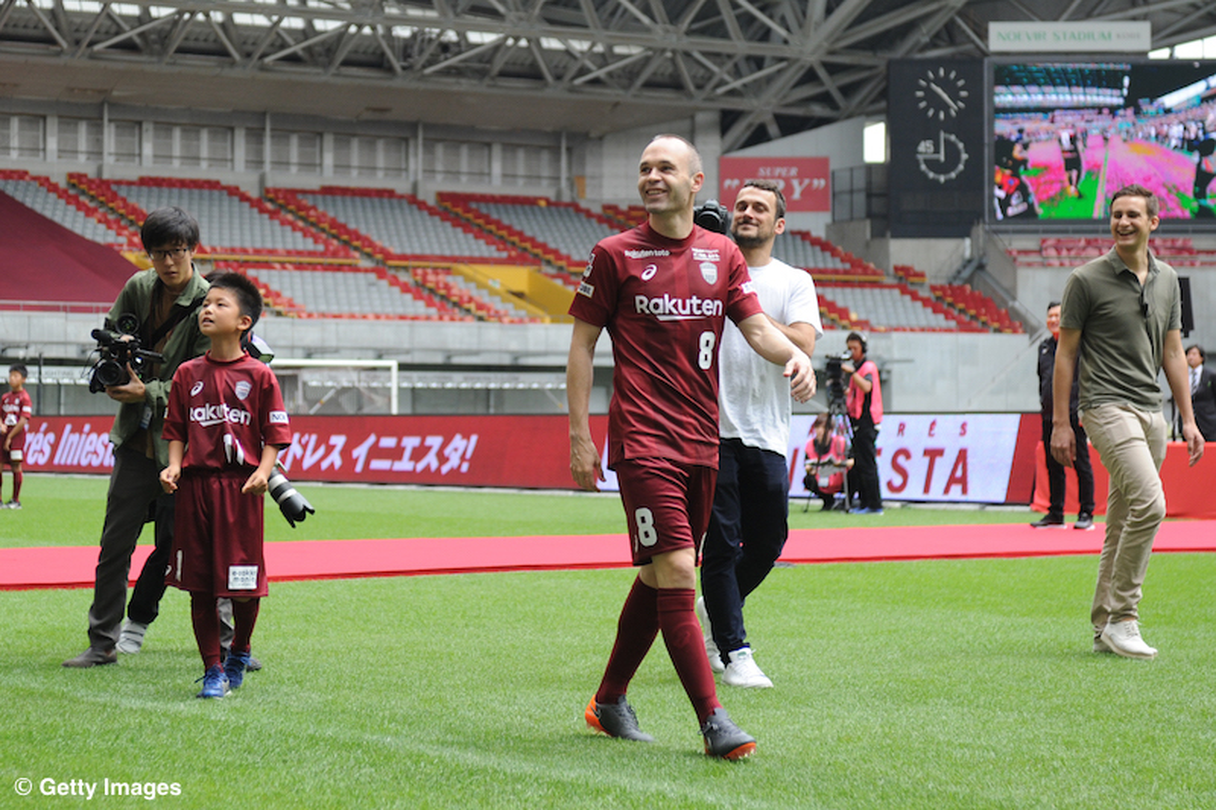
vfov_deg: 22.6
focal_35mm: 60
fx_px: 2026
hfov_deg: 33.4
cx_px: 608
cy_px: 405
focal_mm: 60
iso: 1000
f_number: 4
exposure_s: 1/2000
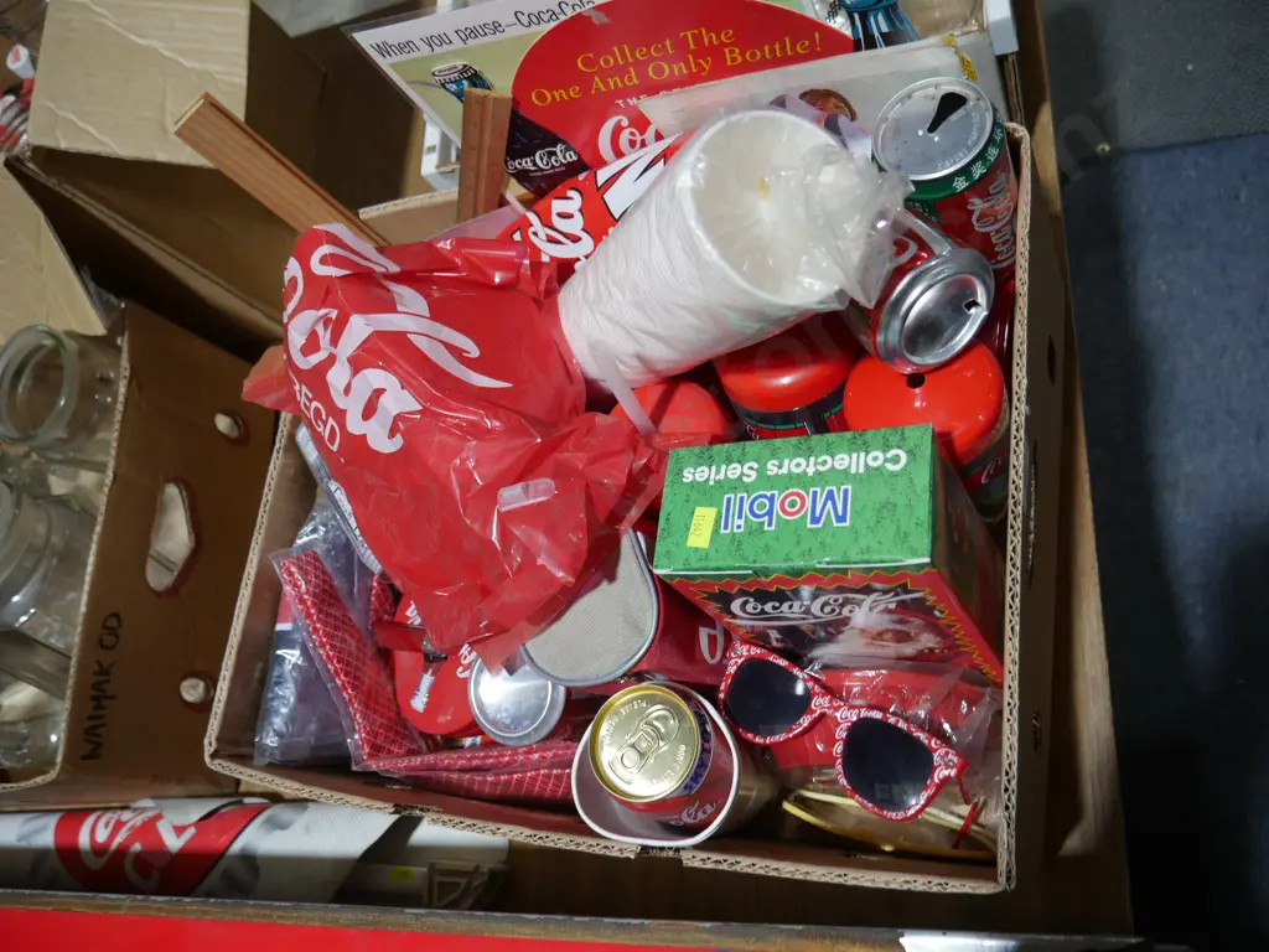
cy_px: 476
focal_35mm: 28
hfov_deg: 63.4
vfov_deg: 49.7
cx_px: 634
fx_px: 1026
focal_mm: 14
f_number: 3.5
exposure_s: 1/80
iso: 200
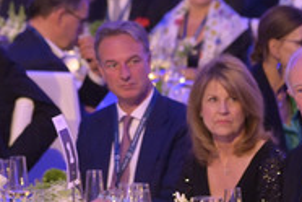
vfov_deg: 2.8
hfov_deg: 4.3
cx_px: 197
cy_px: 238
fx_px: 4068
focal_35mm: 485
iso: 12800
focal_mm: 200
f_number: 5.6
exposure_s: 1/125
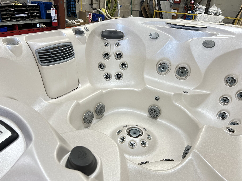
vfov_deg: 53.1
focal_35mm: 26
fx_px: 182
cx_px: 121
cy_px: 90
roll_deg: -3.5
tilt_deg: -26.5
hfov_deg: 67.3
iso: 125
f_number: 1.5
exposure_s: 1/60
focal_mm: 5.7
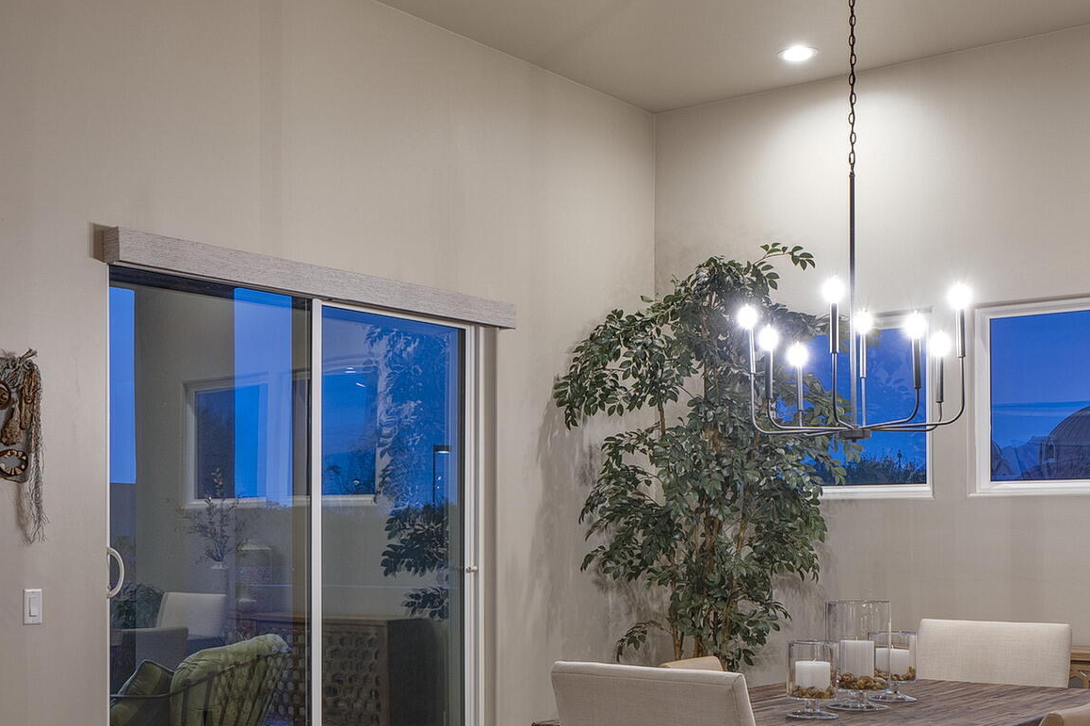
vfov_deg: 28.9
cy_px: 519
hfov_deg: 41.8
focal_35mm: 46
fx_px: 1392
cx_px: 303
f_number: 7.1
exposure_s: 1/1.25
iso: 100
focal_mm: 19
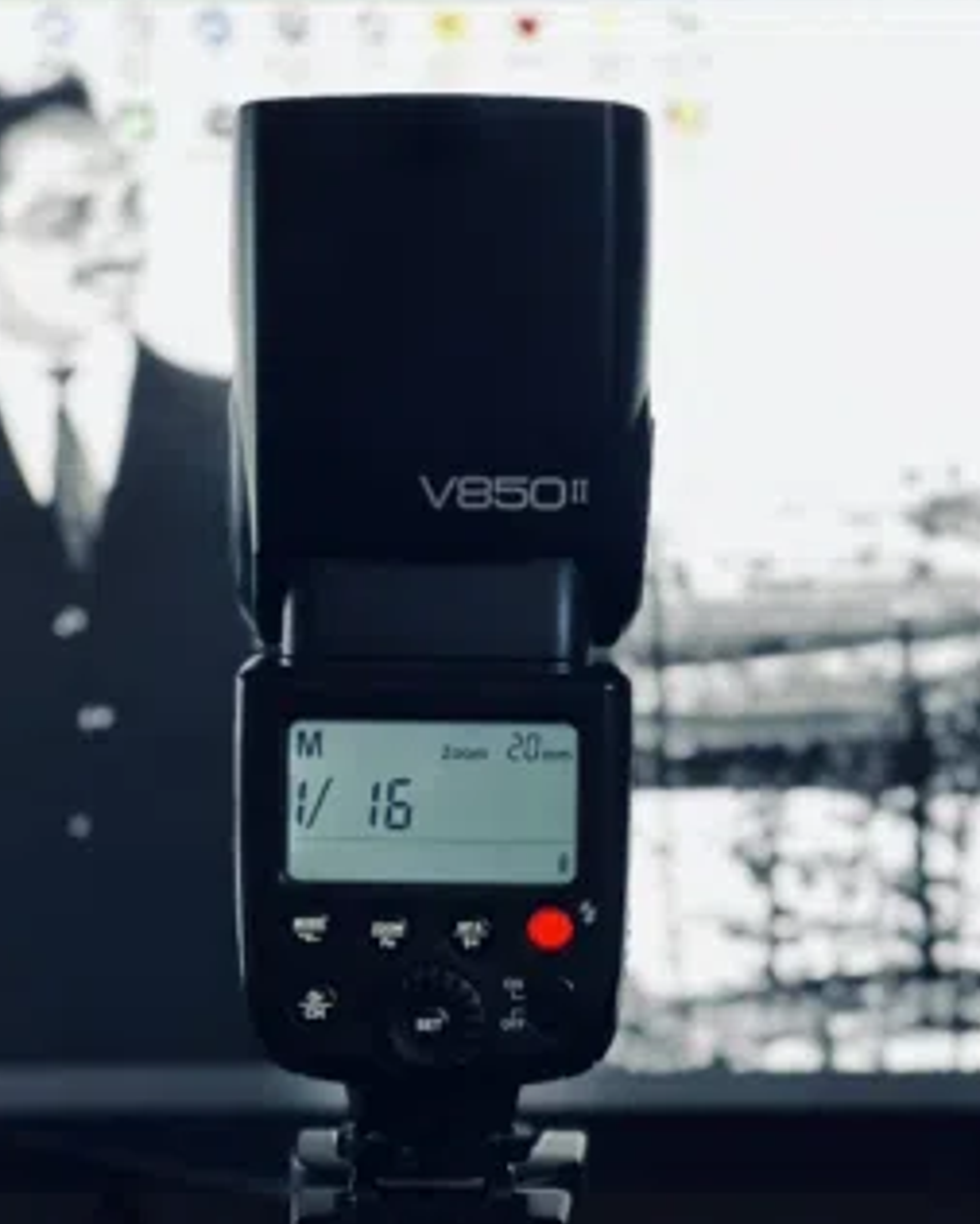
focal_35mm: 95
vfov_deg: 20.2
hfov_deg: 16.2
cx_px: 488
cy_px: 635
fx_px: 3443
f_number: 2.8
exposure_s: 1/24
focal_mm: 9
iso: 400
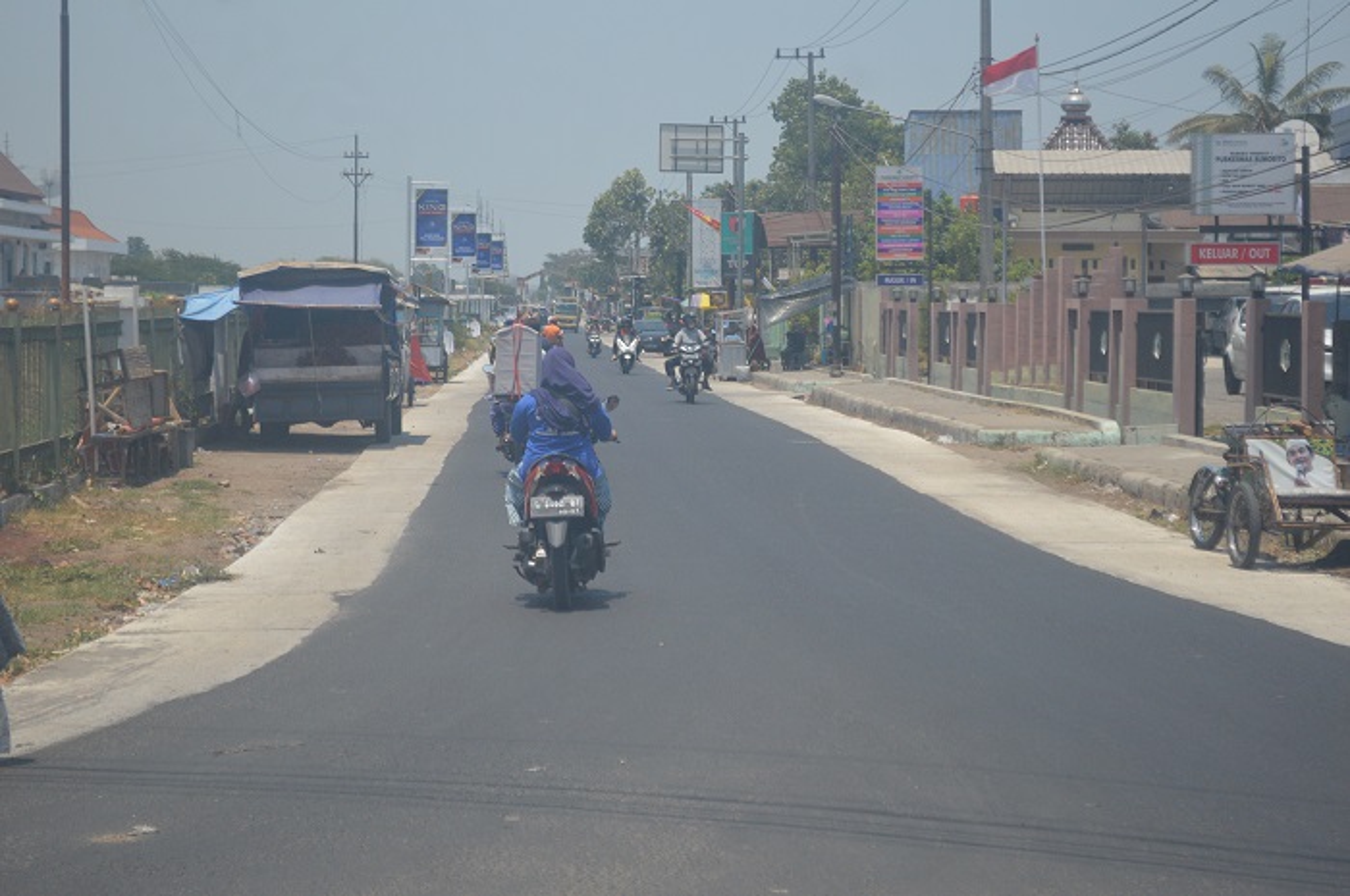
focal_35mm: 82
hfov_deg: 24.6
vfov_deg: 16.5
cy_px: 448
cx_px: 675
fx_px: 3090
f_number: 6.3
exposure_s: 1/1600
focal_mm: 55
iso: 400
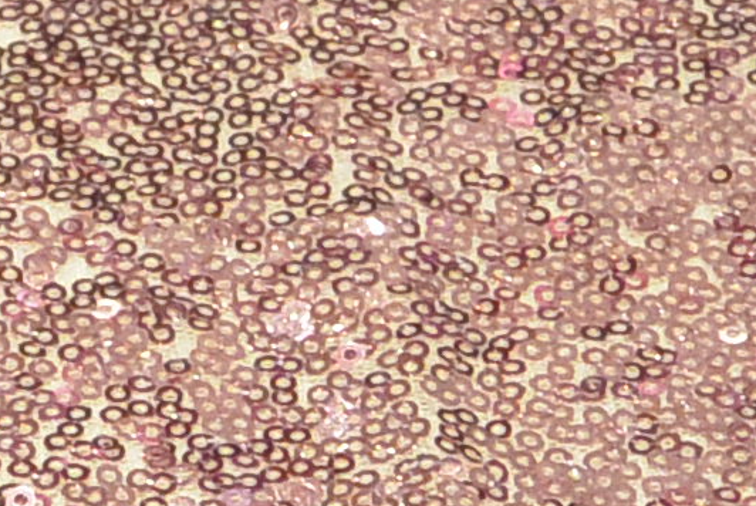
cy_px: -412
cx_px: -267
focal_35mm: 364
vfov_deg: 3.8
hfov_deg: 5.6
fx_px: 7652
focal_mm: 18.7
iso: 2500
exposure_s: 1/60
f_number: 4.5
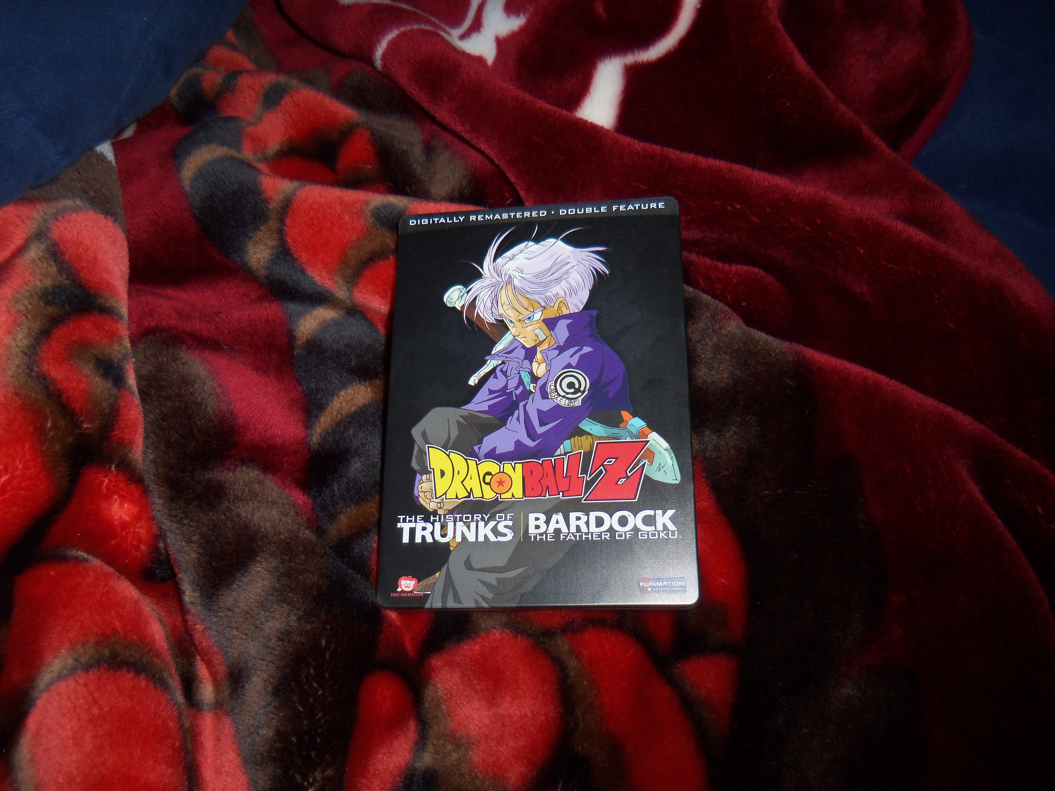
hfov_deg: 63.4
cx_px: 528
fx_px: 853
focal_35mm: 28
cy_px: 396
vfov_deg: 49.7
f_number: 3.9
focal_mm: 5.1
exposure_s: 1/40
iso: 100
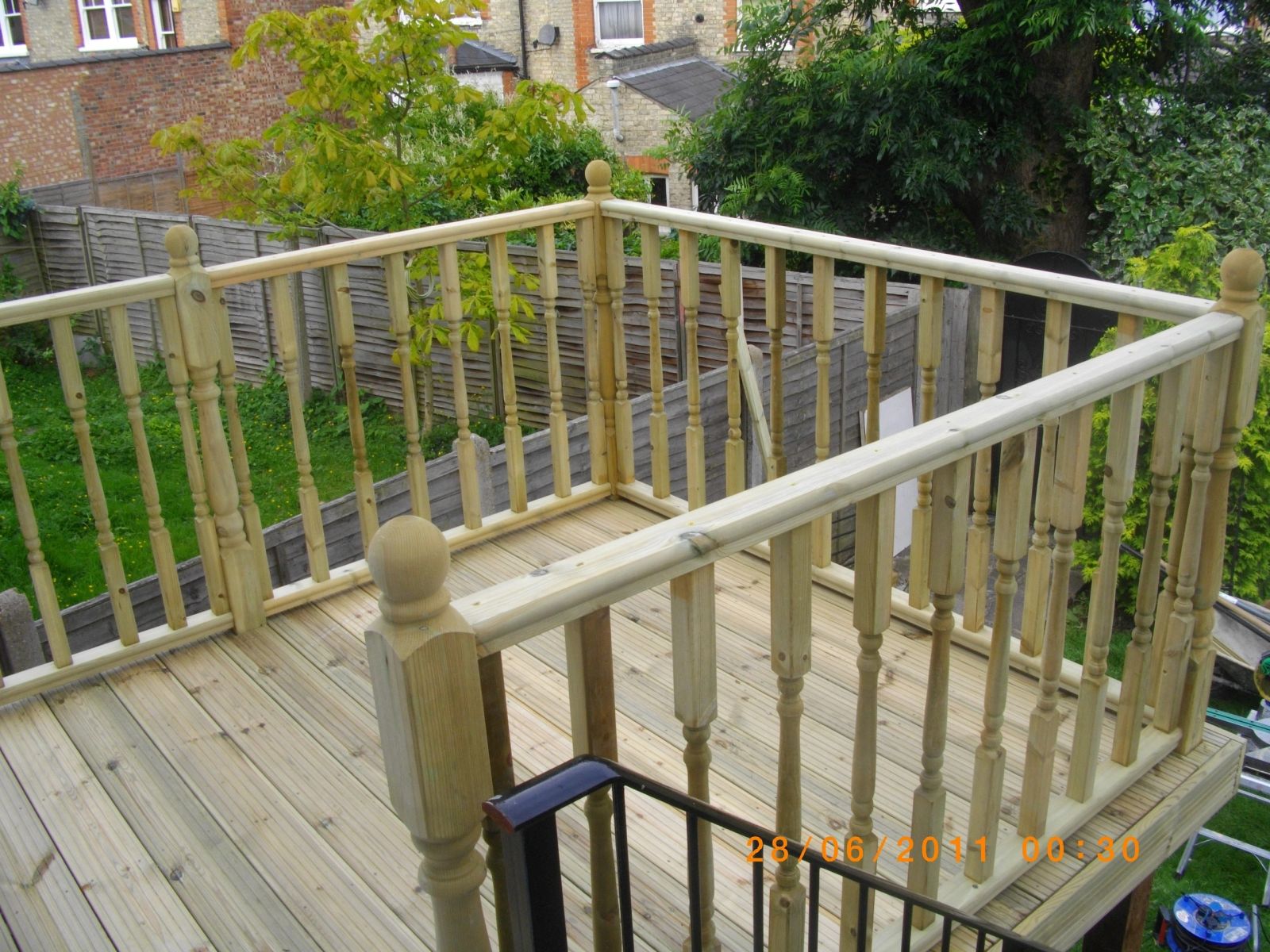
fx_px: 1174
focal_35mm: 32
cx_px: 635
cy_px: 476
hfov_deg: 56.8
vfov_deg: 44.2
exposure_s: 1/160
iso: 100
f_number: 5.5
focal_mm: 5.7
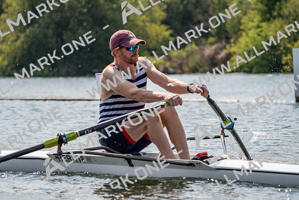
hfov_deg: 10.3
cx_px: 150
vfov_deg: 6.9
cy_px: 100
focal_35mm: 200
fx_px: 1661
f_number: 5.6
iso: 160
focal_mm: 200
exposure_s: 1/1600
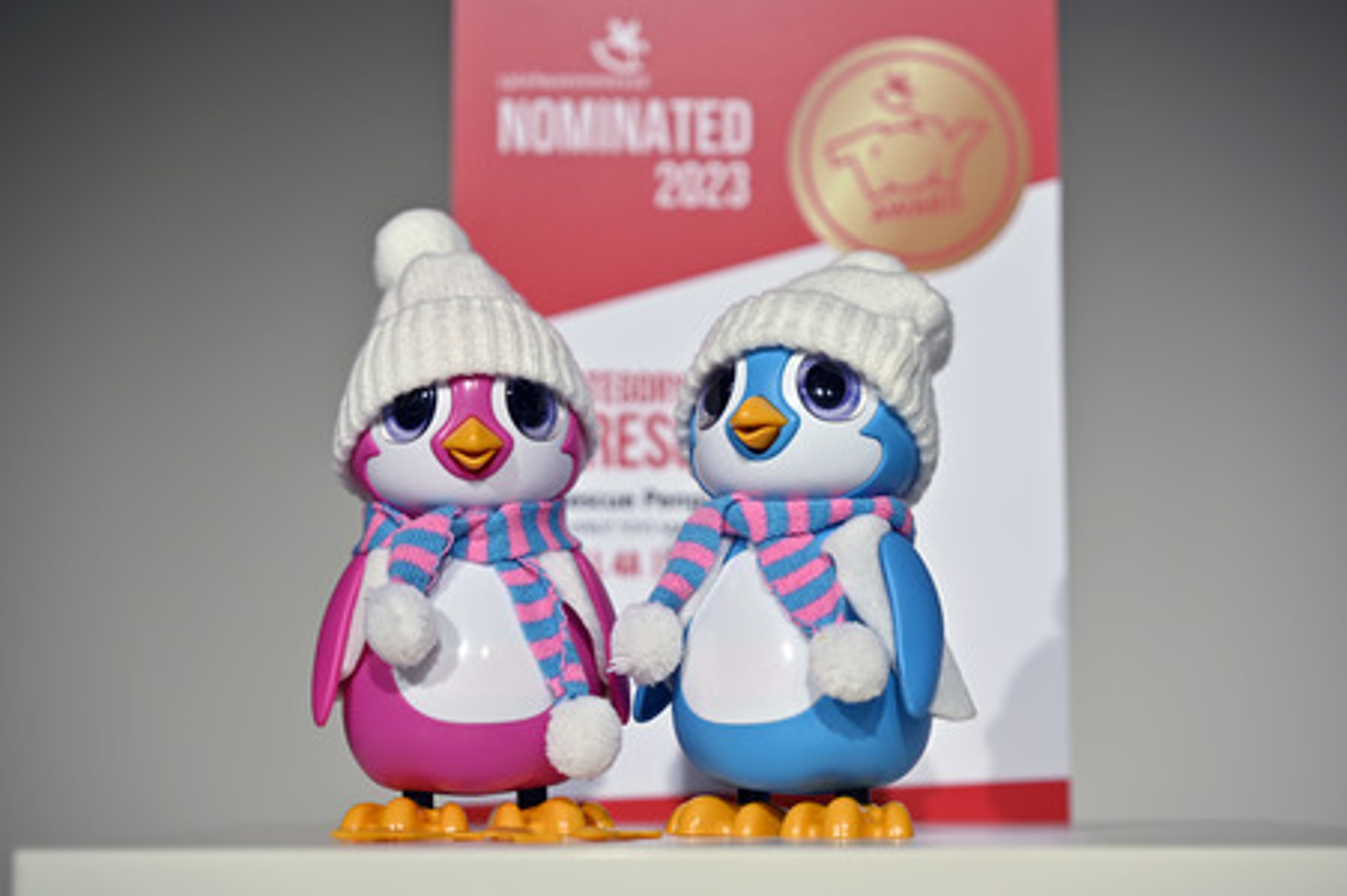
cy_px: 448
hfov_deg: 30.1
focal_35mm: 67
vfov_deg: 20.3
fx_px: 2505
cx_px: 674
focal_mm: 67
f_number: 2.8
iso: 50
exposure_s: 1/100
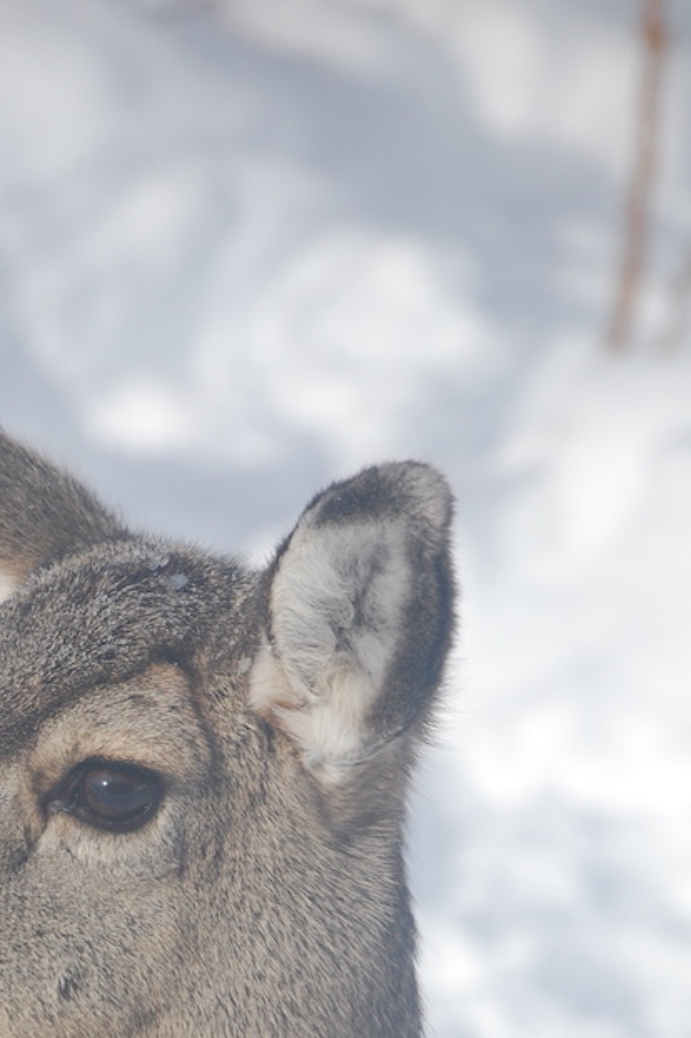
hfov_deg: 3.2
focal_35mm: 427
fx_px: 12304
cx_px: 187
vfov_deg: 4.8
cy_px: 934
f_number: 5.6
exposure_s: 1/2000
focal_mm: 155
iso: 360
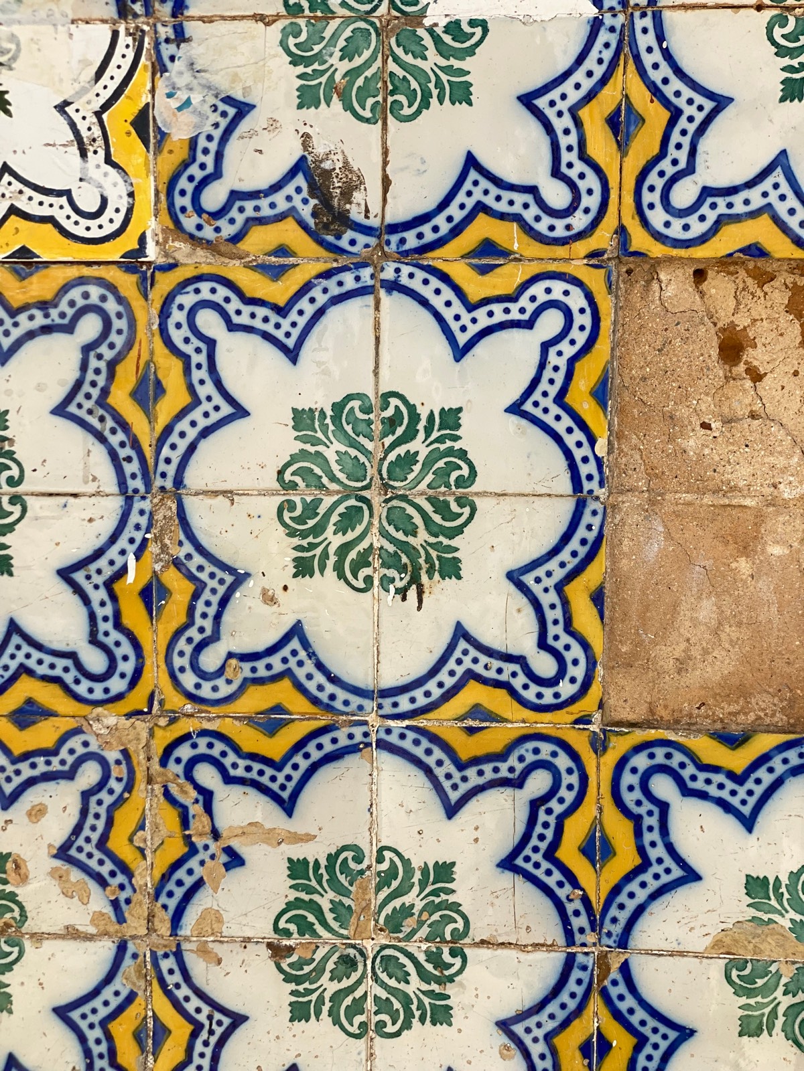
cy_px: 536
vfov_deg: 36.8
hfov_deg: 28.0
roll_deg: -1.3
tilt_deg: -6.7
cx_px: 402
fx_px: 1610
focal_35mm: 52
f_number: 2
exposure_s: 1/657
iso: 20
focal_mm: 6
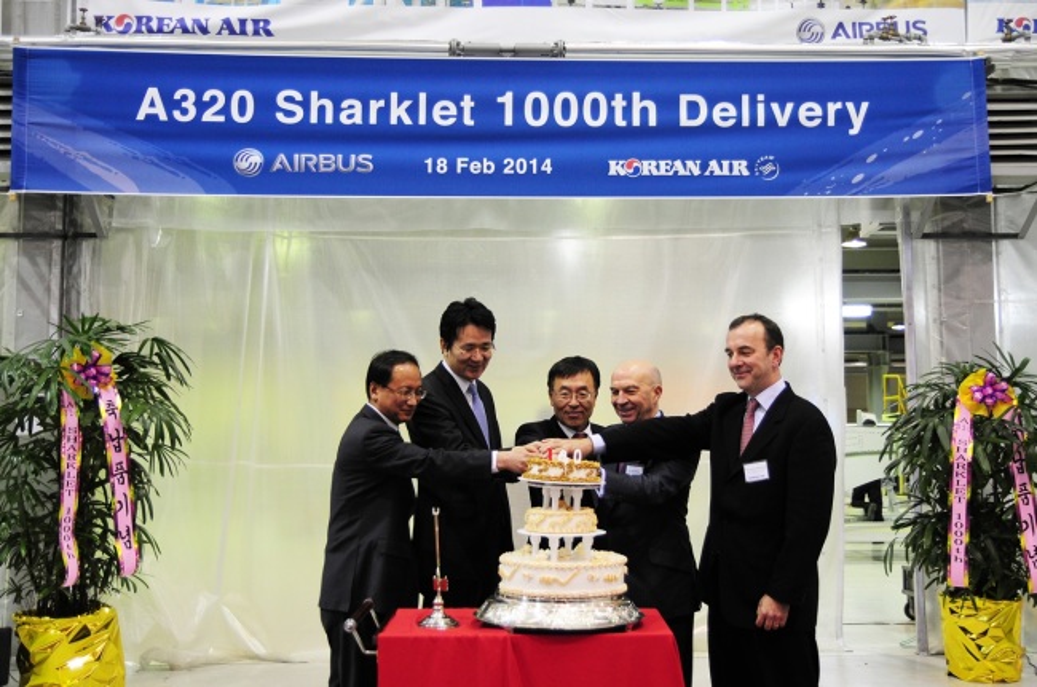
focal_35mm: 39
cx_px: 518
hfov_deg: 49.6
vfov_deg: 34.1
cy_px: 344
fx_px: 1121
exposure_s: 1/60
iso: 500
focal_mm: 26
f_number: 2.8
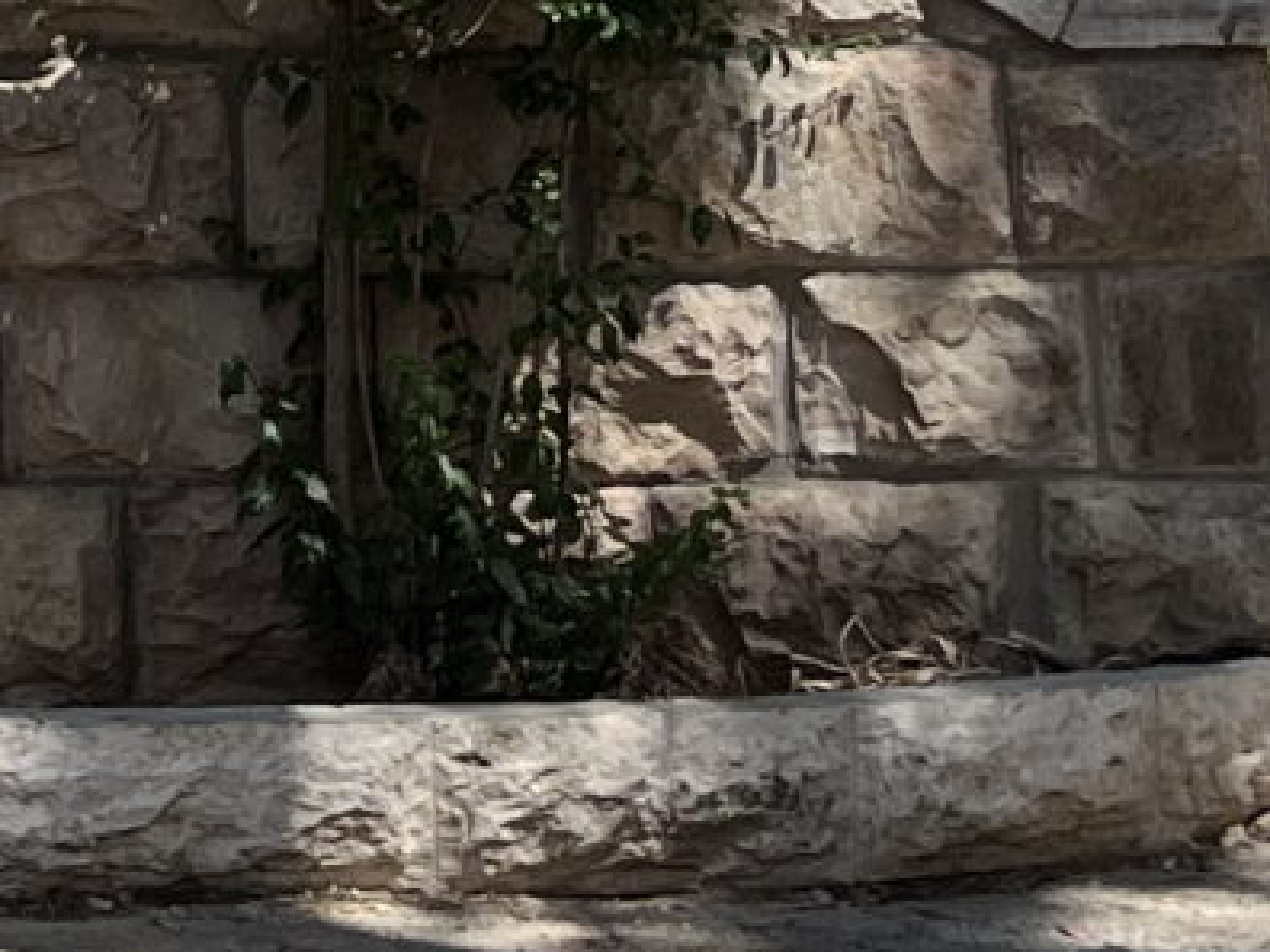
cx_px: -590
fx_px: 6164
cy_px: -1333
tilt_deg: +7.8
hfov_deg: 11.3
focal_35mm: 168
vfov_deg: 8.1
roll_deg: +0.6
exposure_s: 1/1225
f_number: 1.6
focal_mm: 5.1
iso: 50
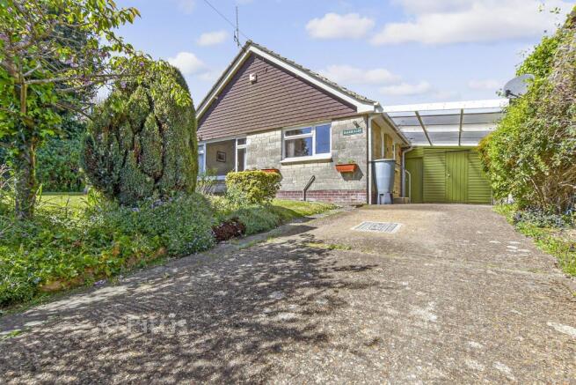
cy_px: 192
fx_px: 240
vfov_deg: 77.4
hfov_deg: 100.4
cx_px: 288
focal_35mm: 15
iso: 160
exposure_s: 1/250
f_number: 8
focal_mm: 10
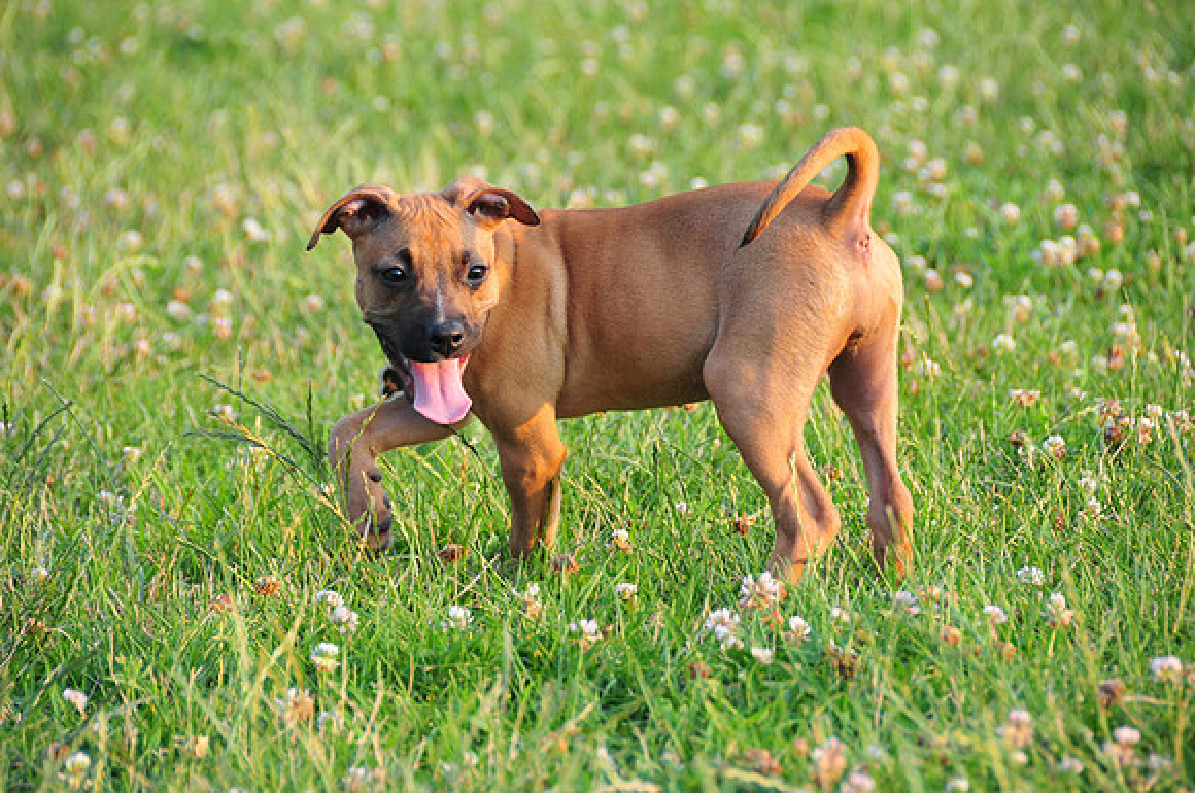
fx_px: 9944
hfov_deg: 6.9
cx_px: 598
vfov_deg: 4.6
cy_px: 396
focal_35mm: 300
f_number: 6.3
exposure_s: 1/400
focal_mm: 200
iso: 800
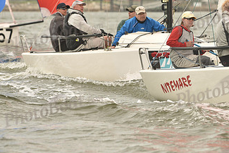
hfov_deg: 4.0
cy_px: 62
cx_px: 140
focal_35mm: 517
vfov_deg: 2.7
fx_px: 3290
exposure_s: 1/1000
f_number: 7.1
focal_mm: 290
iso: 320
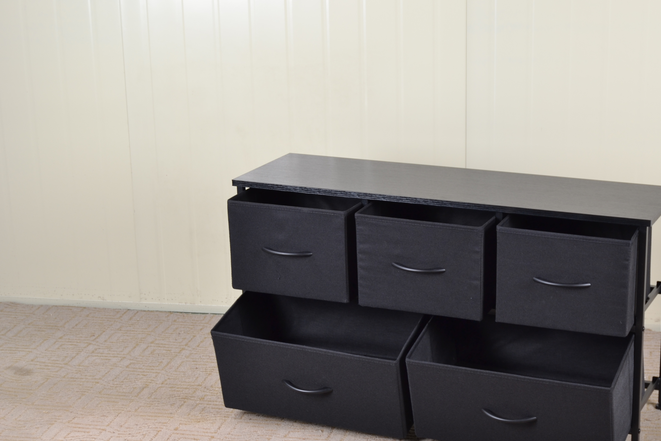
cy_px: 275
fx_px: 1335
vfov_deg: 18.7
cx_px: 456
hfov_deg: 27.6
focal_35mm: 73
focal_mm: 35
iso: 100
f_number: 6.3
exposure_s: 1/80
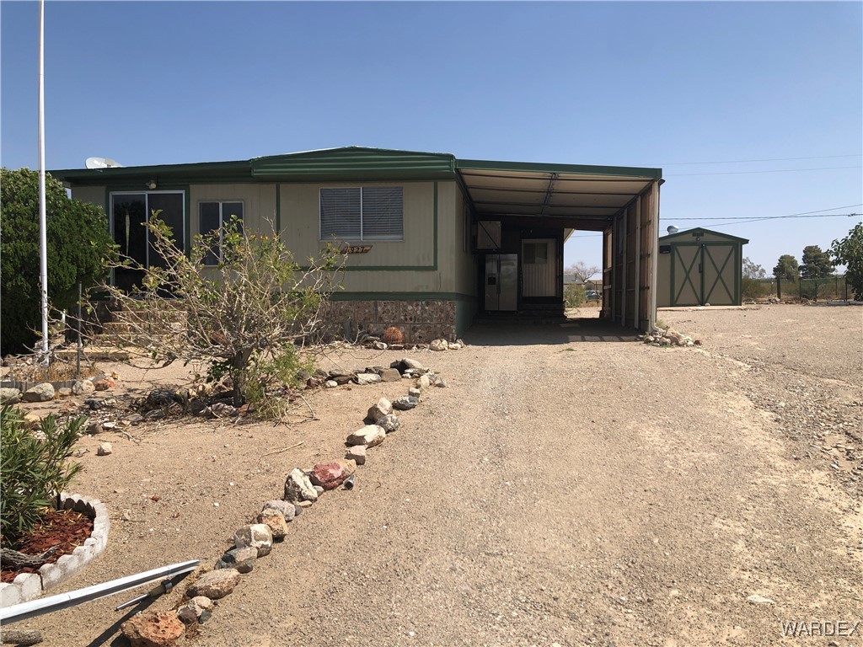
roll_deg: +0.6
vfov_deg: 49.7
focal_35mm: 28
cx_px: 432
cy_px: 324
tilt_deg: -3.3
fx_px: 698
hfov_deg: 63.4
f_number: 1.8
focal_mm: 4
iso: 25
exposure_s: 1/2667
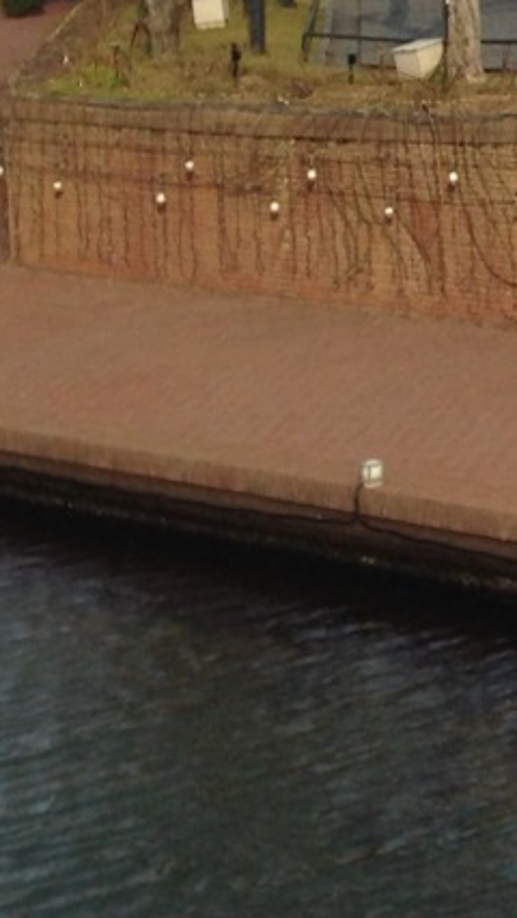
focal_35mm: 135
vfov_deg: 15.2
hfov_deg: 7.7
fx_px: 3286
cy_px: -241
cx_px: 1607
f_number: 2.4
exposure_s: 1/951
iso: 50
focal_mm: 4.12
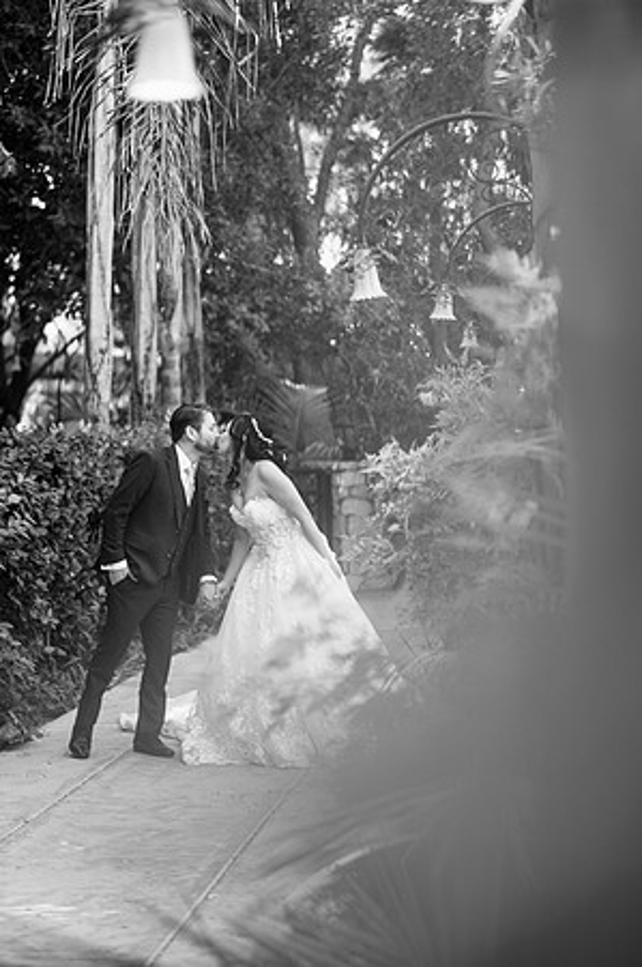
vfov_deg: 23.9
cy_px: 484
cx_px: 321
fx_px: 2279
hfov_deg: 16.0
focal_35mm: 85
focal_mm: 85
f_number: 2
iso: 180
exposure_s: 1/125
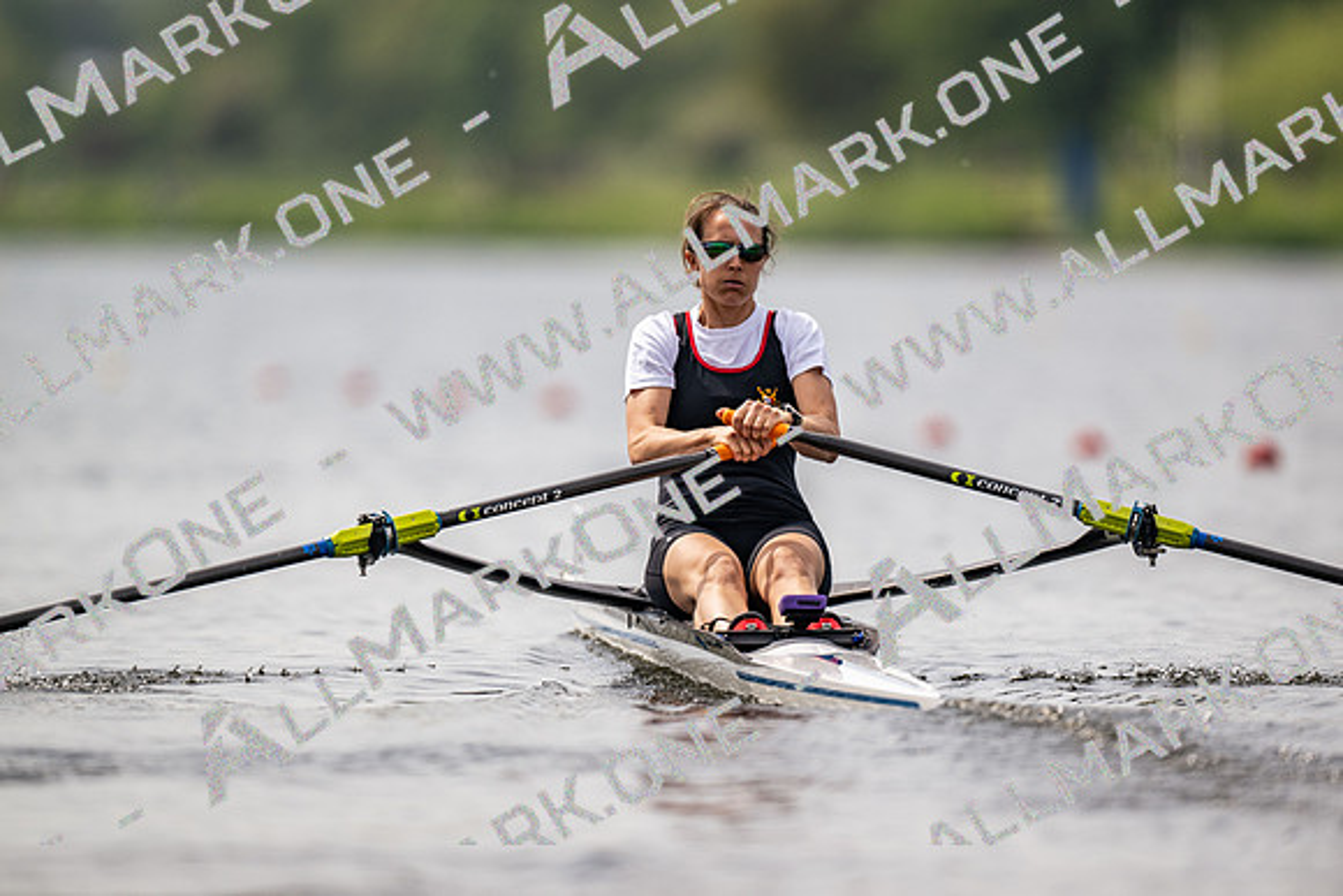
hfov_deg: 3.4
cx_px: 672
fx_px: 22388
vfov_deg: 2.3
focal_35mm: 600
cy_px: 448
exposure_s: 1/2500
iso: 180
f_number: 4
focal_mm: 600
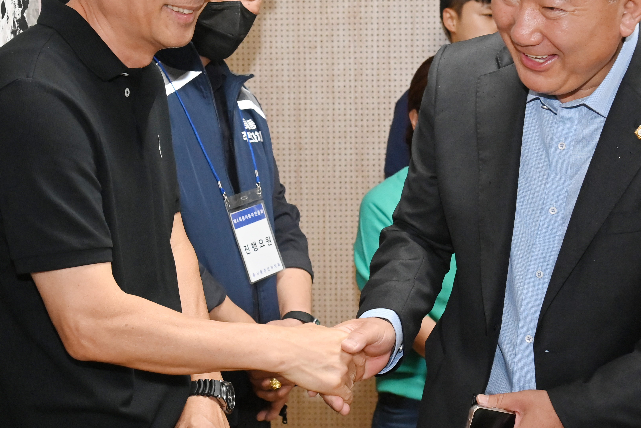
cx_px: 370
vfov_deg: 15.9
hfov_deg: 23.6
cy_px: 149
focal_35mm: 86
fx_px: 1531
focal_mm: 50
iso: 6400
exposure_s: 1/250
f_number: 6.3
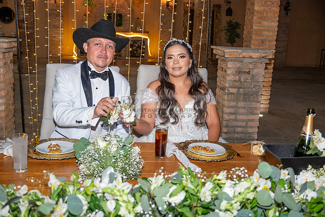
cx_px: 162
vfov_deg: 32.6
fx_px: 370
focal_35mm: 41
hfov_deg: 47.4
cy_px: 108
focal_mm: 41
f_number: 5
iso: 2000
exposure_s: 1/100
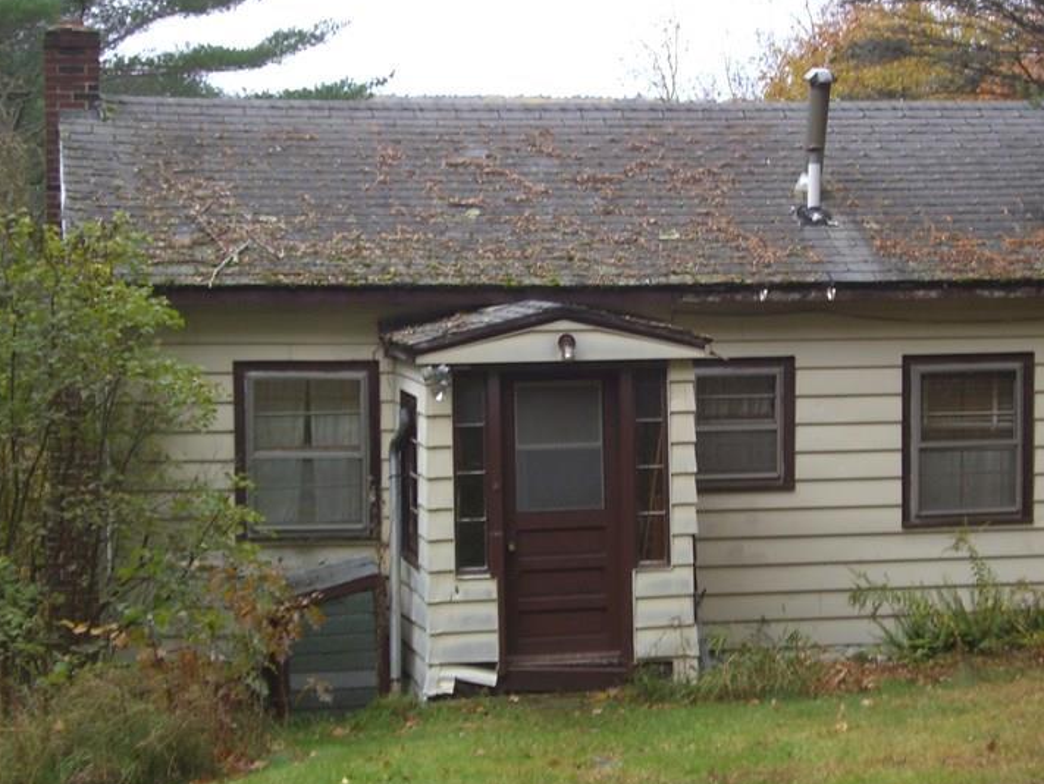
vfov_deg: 15.6
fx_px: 2867
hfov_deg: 20.6
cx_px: 695
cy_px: 380
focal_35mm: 95
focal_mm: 10.7
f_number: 3.6
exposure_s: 1/80
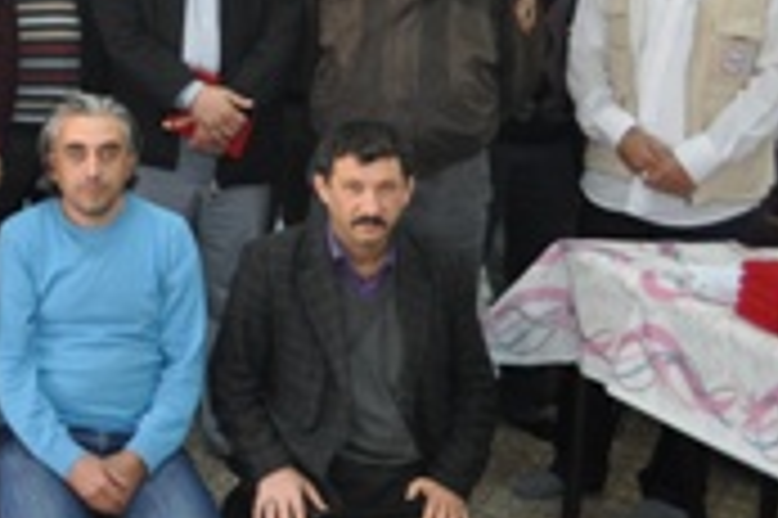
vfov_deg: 18.8
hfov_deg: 25.1
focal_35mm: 70
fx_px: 1511
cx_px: -225
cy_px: -14
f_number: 3.5
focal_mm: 18
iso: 800
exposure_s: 1/100
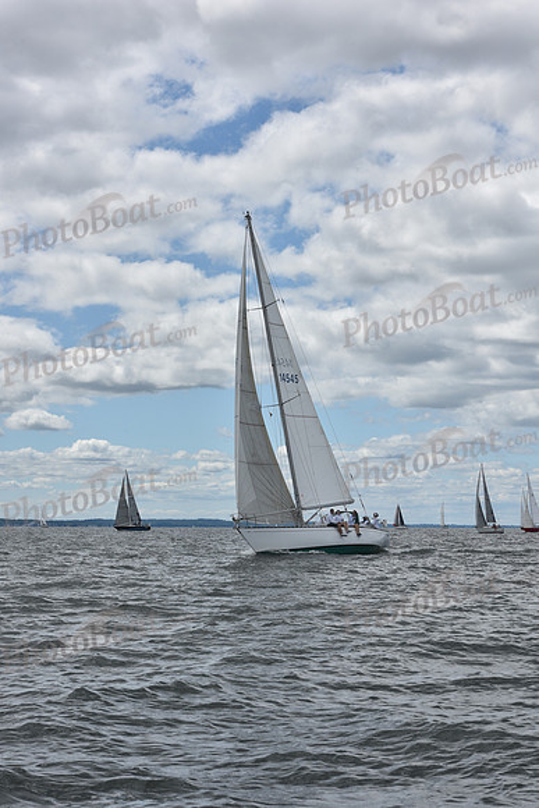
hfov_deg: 19.5
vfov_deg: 28.8
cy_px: 404
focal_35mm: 70
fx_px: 1571
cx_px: 270
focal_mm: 70
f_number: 11
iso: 250
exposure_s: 1/800
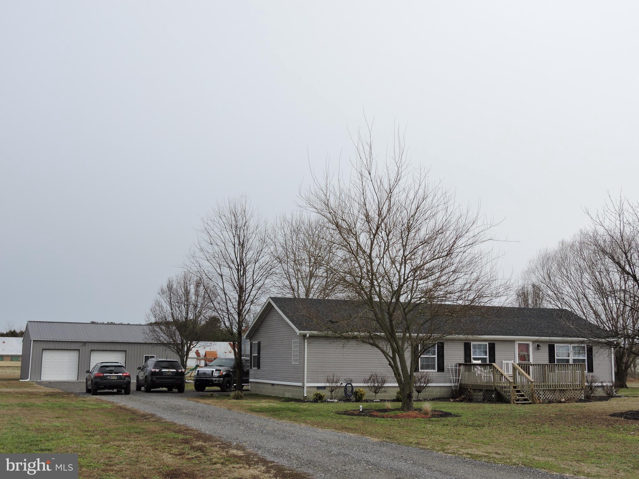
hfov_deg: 42.1
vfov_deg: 32.2
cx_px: 320
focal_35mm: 45
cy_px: 240
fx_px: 831
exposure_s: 1/500
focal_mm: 8.1
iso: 100
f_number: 4
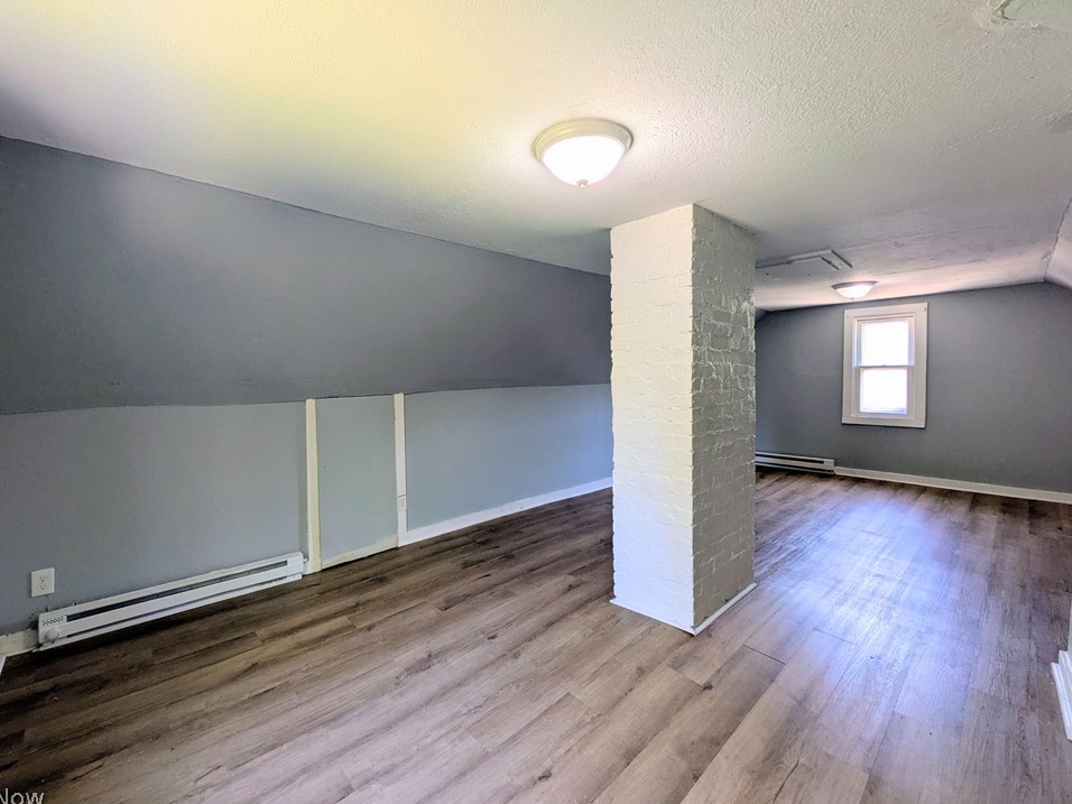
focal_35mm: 15
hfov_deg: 98.0
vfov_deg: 81.7
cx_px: 502
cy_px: 386
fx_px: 465
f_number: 2.2
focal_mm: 1.85
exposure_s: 1/24
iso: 57
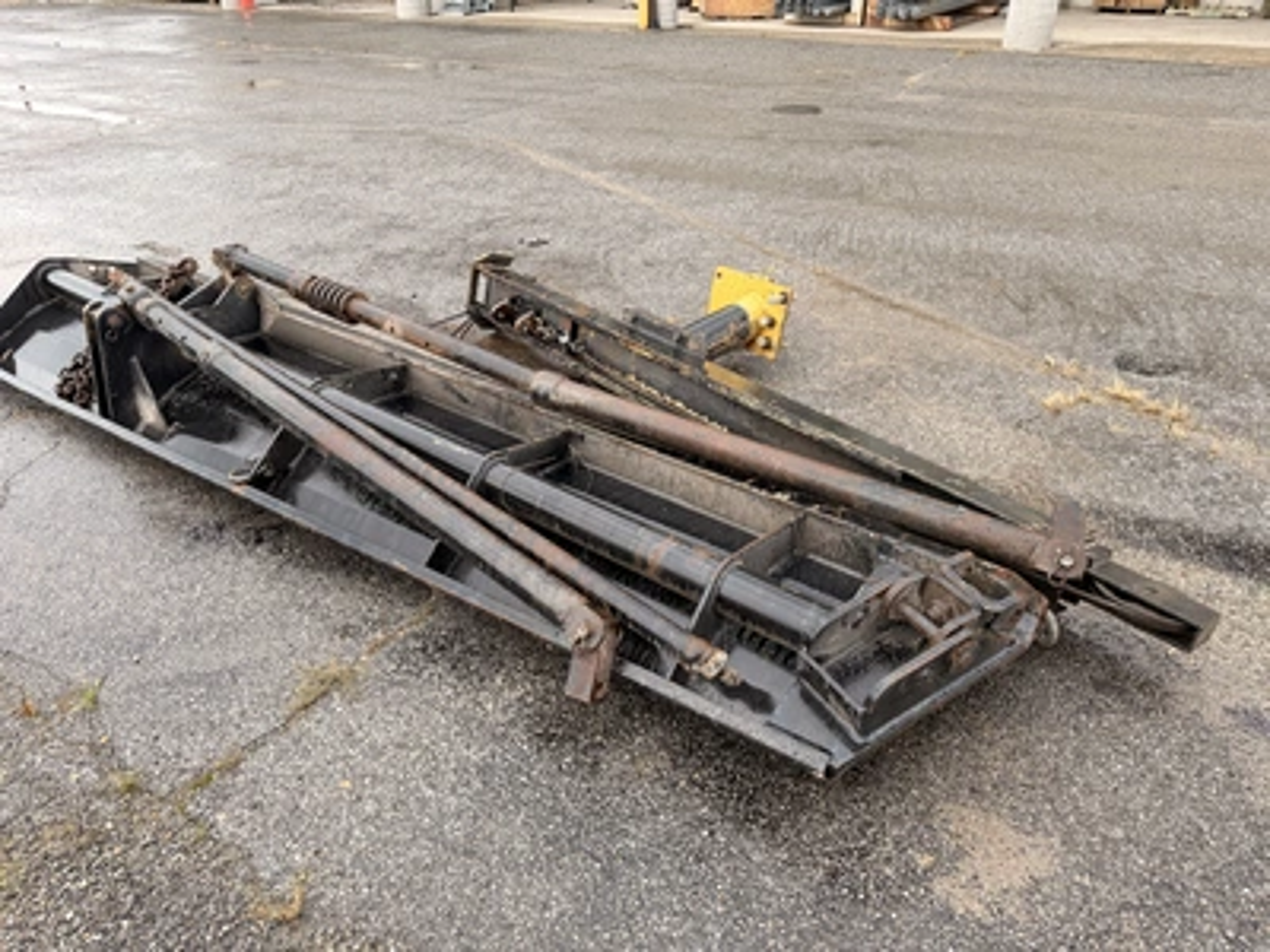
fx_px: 881
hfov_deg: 71.6
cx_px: 635
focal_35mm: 24
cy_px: 476
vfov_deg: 56.8
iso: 160
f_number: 1.78
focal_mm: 6.76
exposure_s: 1/121
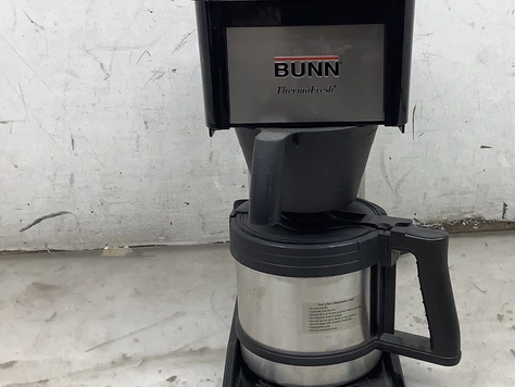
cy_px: 220
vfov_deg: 29.7
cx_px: 299
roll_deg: +1.7
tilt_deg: -19.1
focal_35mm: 49
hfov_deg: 38.8
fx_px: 729
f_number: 2.4
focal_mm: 3.3
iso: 80
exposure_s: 1/120
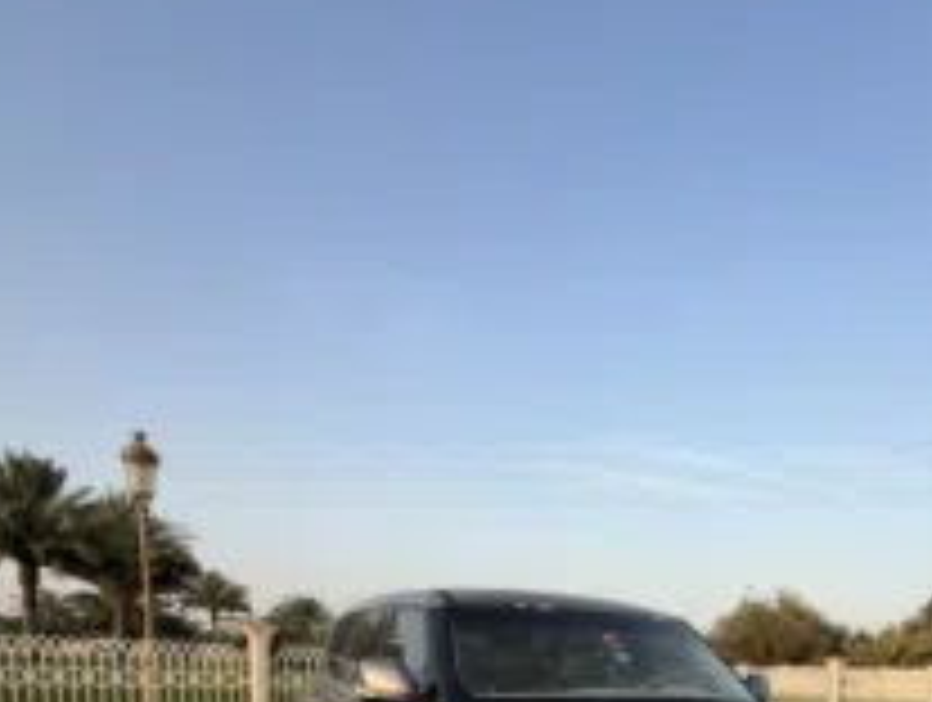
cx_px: 630
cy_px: 765
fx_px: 728
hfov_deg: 63.4
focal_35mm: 27
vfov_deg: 41.5
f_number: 2.2
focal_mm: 2.22
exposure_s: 1/502
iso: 50
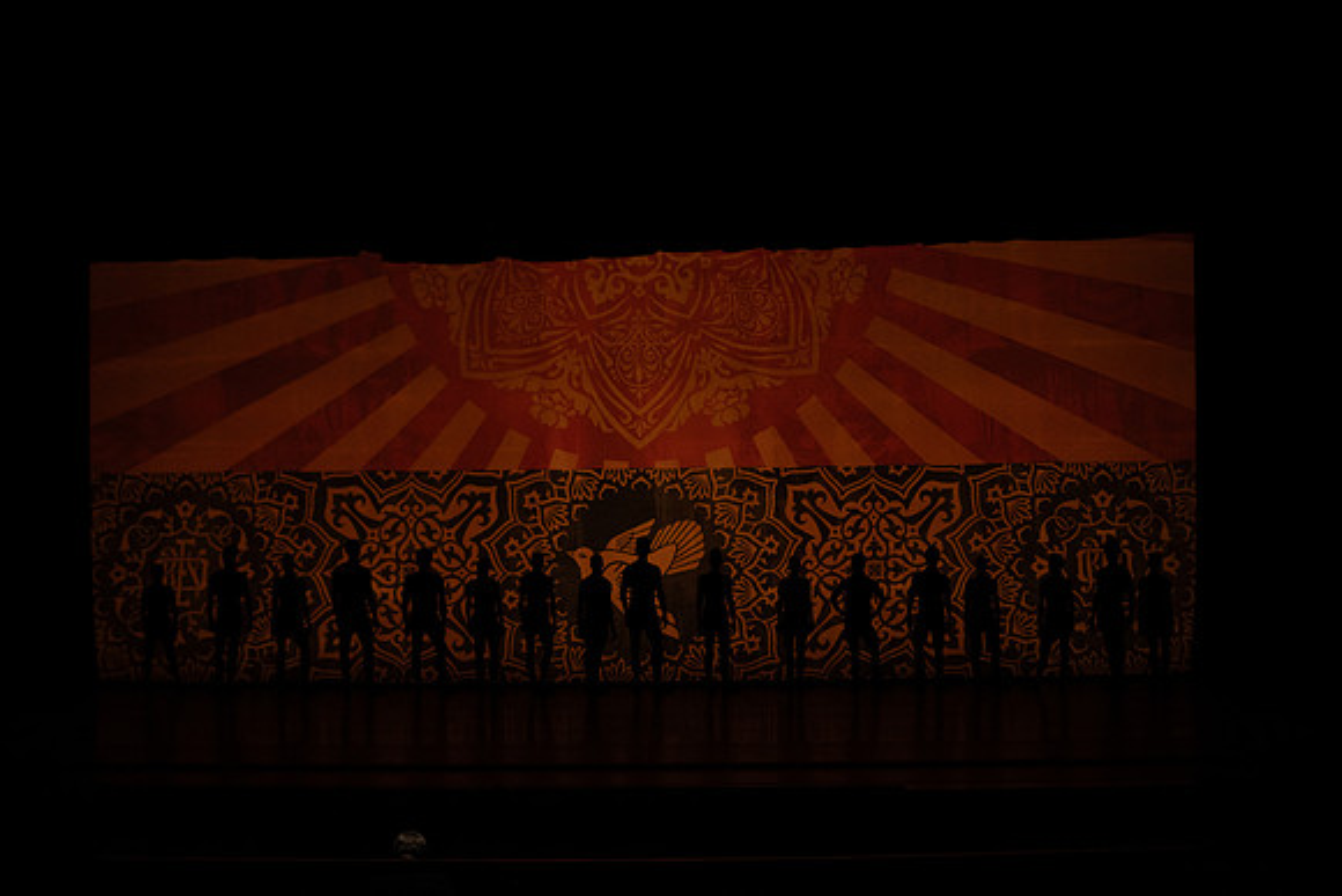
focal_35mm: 70
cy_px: 448
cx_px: 671
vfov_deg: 19.5
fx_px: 2610
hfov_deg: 28.8
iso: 3200
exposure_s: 1/500
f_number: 5
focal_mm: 70
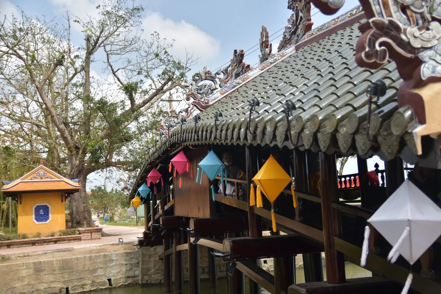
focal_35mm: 40
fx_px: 496
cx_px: 220
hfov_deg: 47.9
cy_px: 147
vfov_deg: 33.0
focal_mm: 27
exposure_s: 1/2000
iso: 100
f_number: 2.8
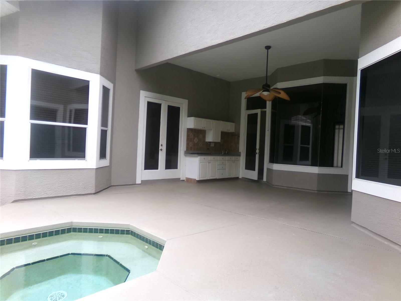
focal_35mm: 24
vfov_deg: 56.8
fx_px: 278
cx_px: 200
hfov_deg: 71.6
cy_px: 150
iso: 178
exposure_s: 1/34
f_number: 3.7
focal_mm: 4.3
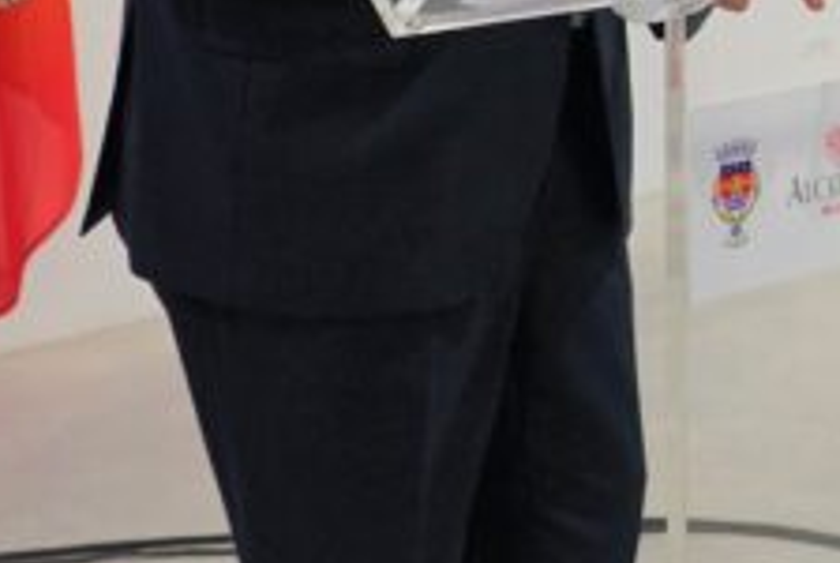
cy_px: -210
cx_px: 1118
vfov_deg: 11.4
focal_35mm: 117
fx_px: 2734
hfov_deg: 16.4
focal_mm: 35
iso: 1600
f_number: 4
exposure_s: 1/160
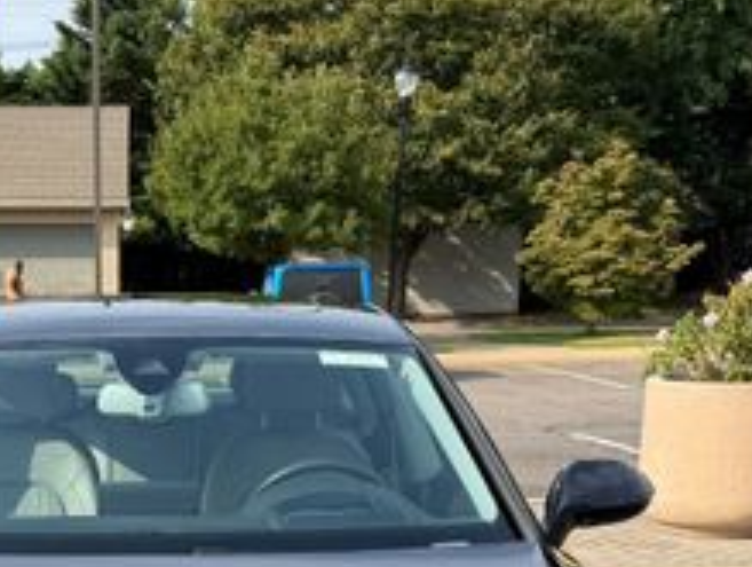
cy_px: 711
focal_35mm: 70
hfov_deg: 27.1
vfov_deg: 19.6
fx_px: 1523
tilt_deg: -15.2
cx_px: 124
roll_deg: +1.0
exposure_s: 1/2370
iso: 80
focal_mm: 6.76
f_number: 1.78
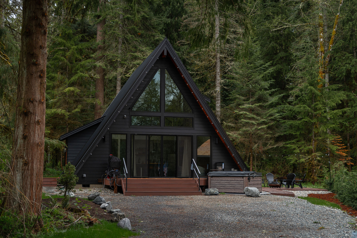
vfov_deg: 26.3
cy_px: 118
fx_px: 509
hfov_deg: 38.6
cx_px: 175
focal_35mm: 51
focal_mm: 50
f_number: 2.8
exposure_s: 1/160
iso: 32
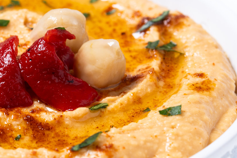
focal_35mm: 199
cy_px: 82
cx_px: 13
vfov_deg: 6.9
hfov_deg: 10.3
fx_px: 1310
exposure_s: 1/200
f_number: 8
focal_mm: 60
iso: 100
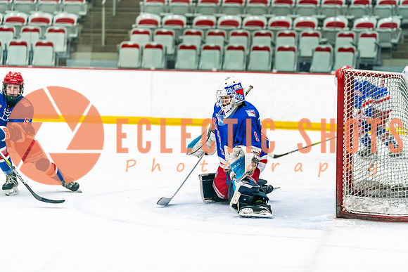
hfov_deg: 16.0
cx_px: 238
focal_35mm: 128
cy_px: 136
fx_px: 1451
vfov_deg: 10.7
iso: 3200
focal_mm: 108
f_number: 2.8
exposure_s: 1/1000
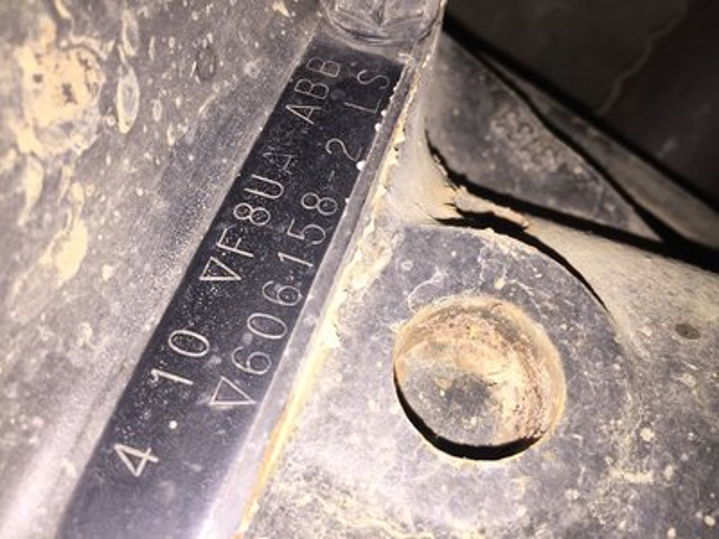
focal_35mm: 29
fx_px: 602
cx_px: 360
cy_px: 270
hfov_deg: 61.7
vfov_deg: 48.2
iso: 32
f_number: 2.2
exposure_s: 1/93
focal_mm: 4.15
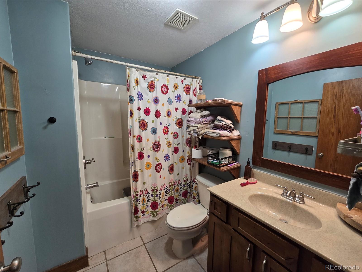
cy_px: 136
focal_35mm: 13
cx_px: 181
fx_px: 136
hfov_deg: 106.2
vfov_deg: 89.9
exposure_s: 1/60
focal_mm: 2.2
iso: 160
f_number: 2.2
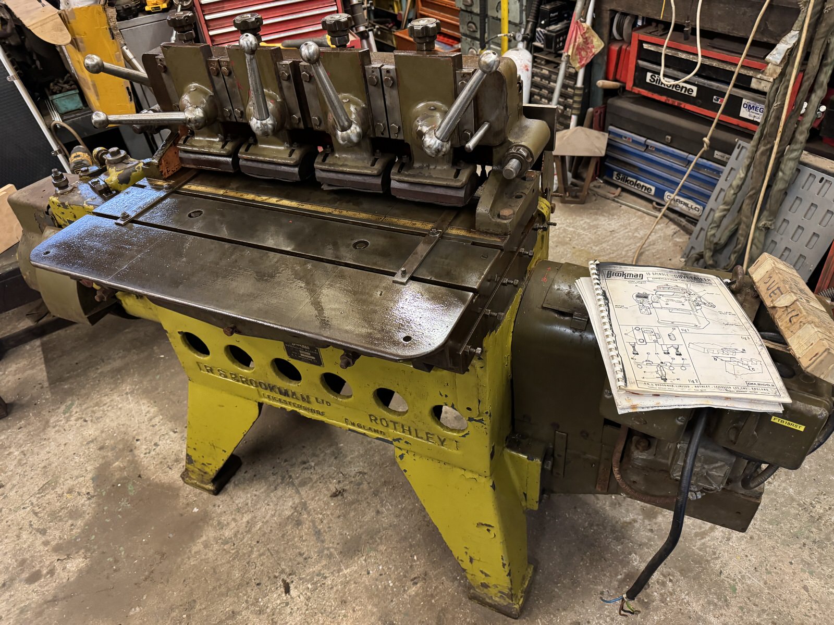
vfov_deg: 56.8
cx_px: 417
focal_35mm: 24
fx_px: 578
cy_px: 312
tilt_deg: -39.8
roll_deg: +8.5
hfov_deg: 71.6
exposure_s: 1/33
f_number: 1.78
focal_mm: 6.76
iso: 640
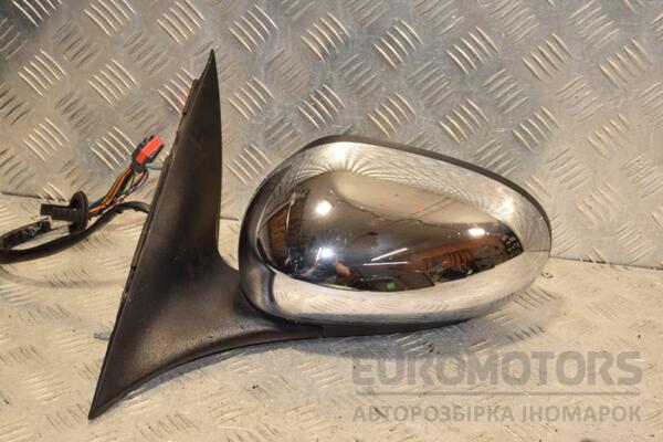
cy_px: 221
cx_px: 332
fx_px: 1381
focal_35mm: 75
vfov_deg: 18.2
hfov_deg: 27.0
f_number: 9
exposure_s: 1/200
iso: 800
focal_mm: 50
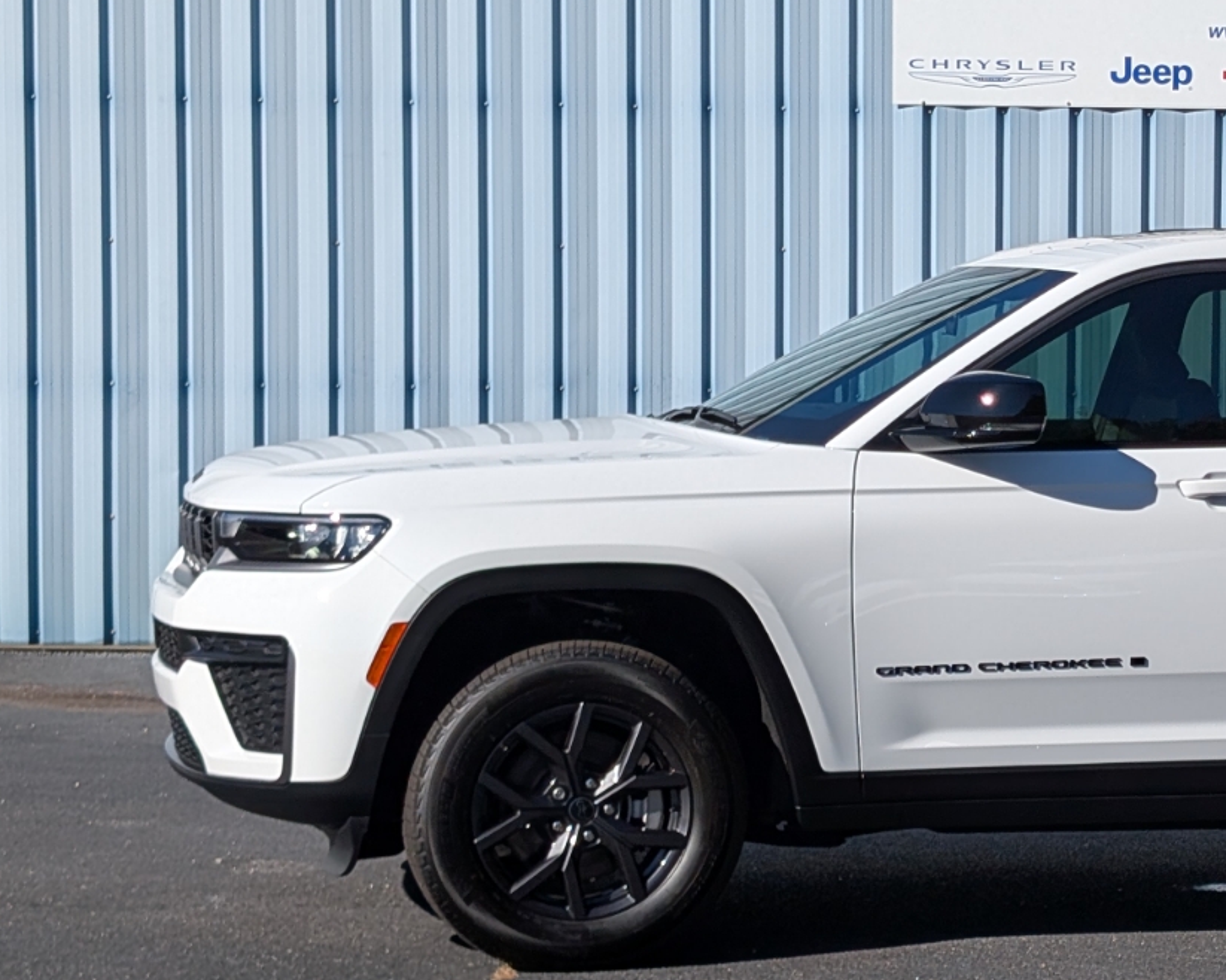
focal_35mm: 93
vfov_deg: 16.5
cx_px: 1119
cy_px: 481
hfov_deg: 20.2
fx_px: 3374
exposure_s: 1/1631
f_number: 1.68
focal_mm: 6.9
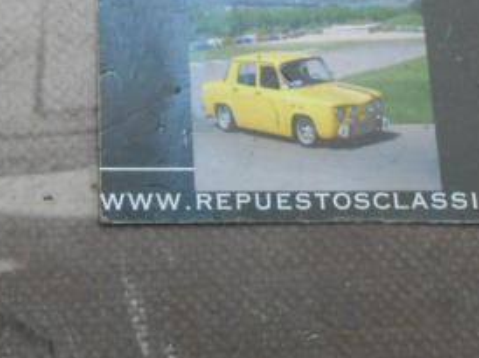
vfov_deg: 17.9
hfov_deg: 25.0
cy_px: -124
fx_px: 1051
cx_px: 58
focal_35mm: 76
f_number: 3.5
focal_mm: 4.6
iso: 400
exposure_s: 1/30
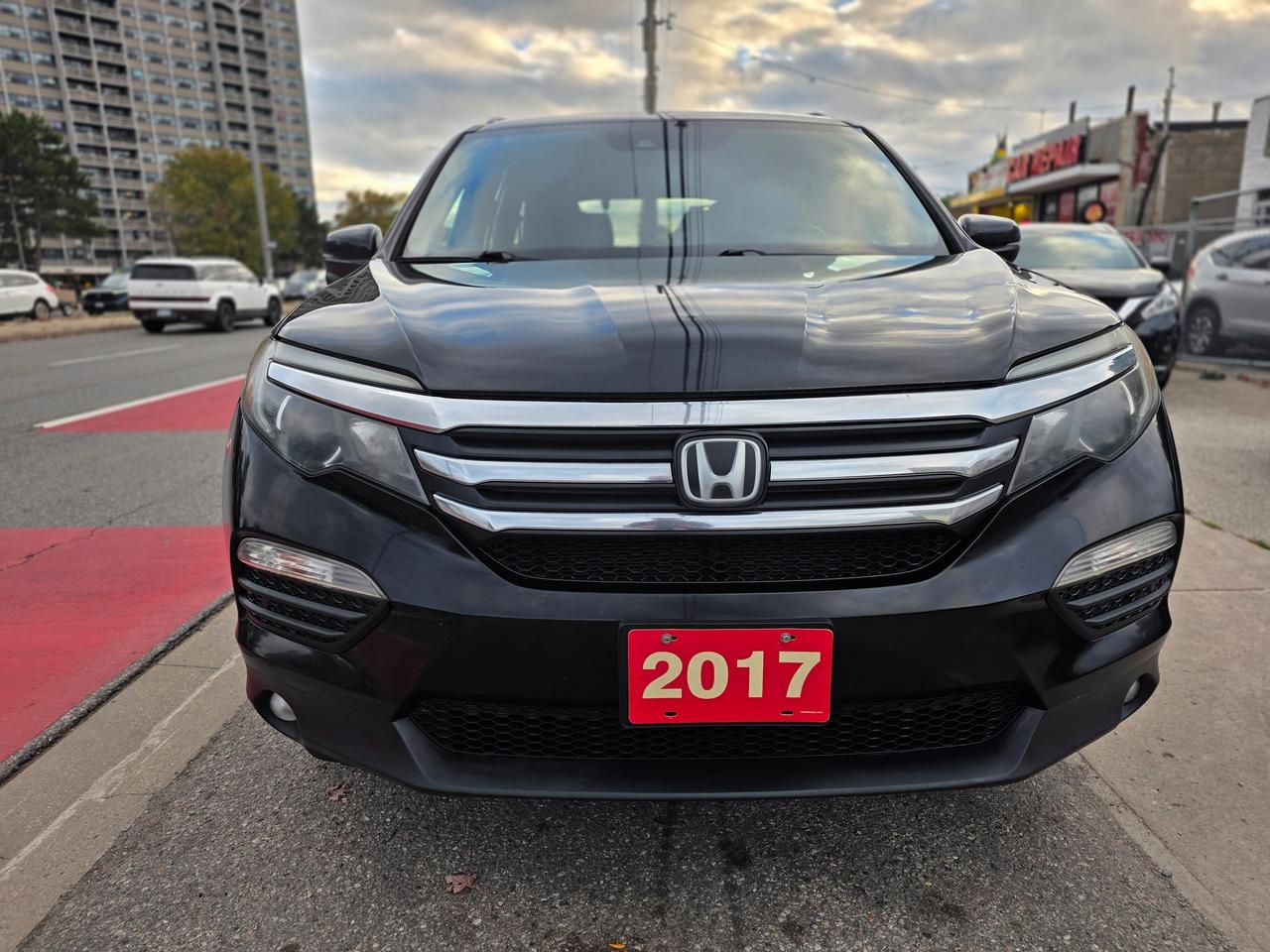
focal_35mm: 23
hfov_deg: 73.9
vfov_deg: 58.9
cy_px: 476
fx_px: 844
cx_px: 635
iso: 32
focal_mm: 6.25
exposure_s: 1/359
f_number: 1.7
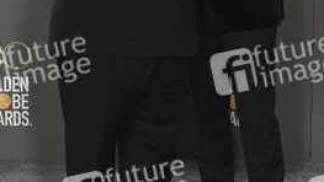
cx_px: 161
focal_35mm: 156
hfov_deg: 13.8
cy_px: 5
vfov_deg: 7.8
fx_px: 1340
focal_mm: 98
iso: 6400
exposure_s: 1/320
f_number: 8
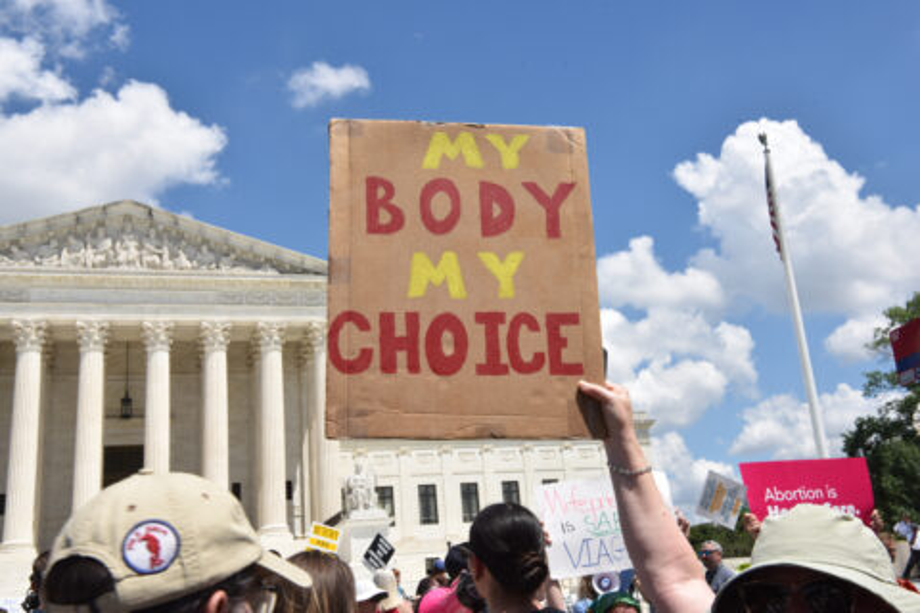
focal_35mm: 40
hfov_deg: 48.5
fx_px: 1022
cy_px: 306
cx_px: 460
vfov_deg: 33.4
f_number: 22
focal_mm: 40
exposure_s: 1/200
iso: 400
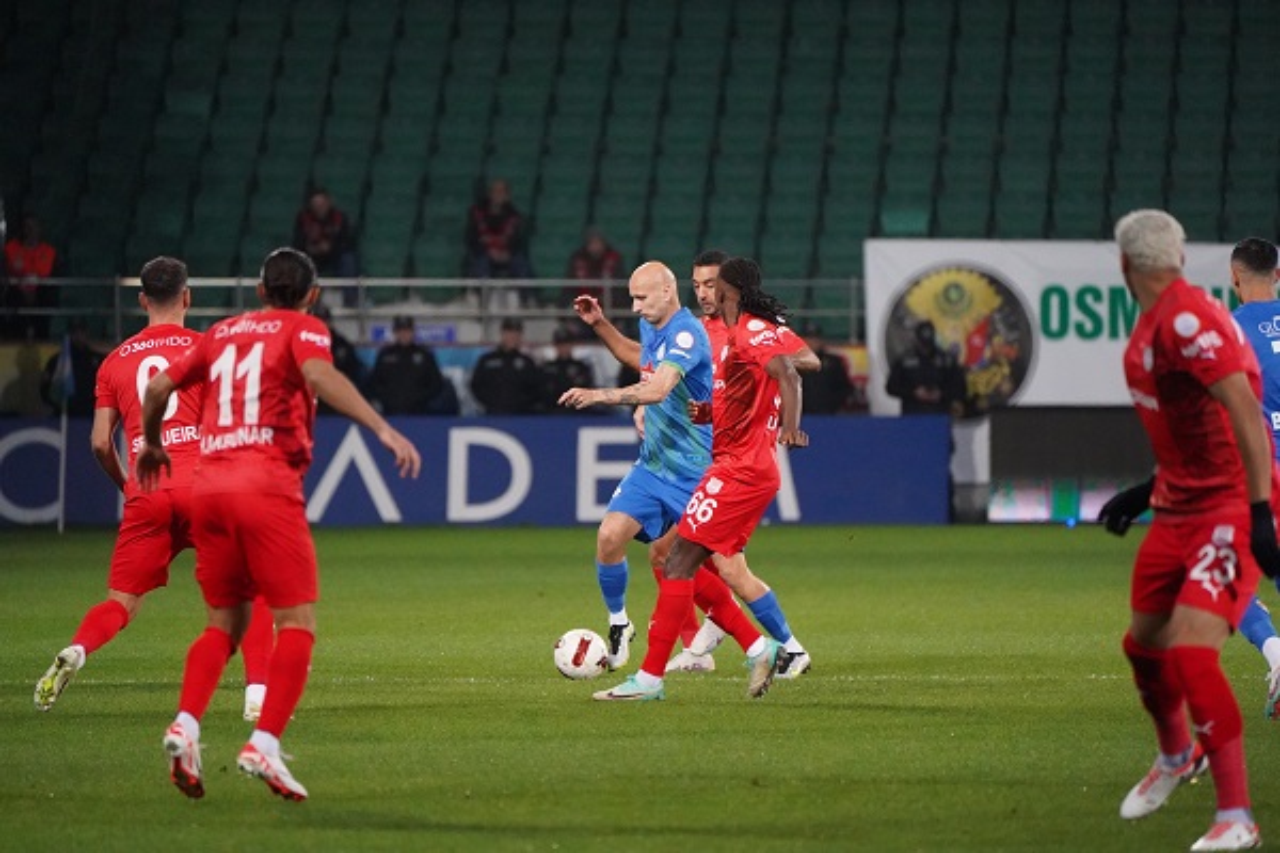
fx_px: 14221
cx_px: 640
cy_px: 426
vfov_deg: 3.4
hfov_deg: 5.2
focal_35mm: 400
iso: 12800
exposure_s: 1/2000
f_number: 5.6
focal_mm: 400
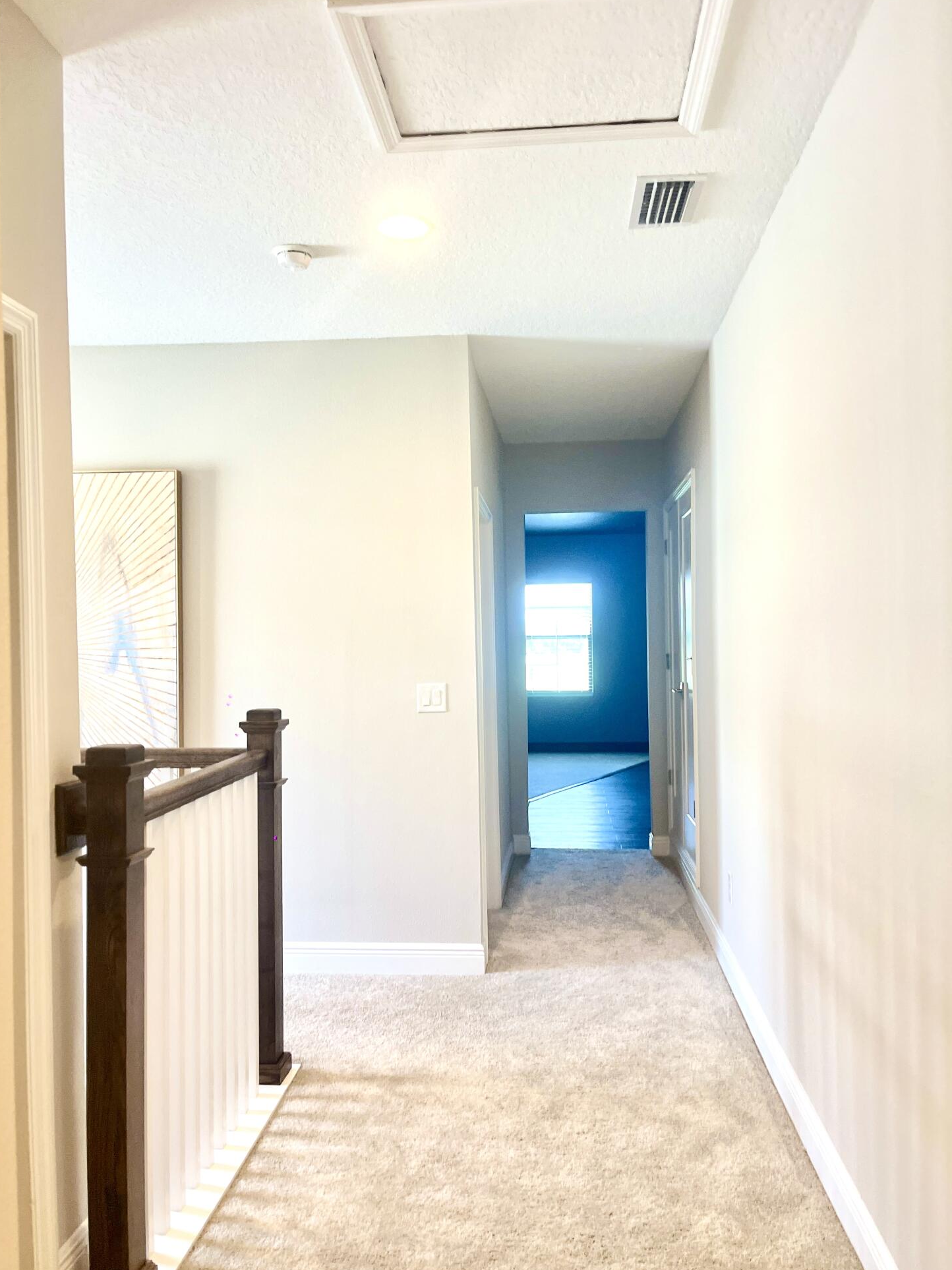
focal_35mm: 27
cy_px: 619
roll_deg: +1.2
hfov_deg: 51.3
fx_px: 990
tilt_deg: +2.5
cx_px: 487
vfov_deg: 65.3
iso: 250
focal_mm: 5.1
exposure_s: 1/60
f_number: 1.6
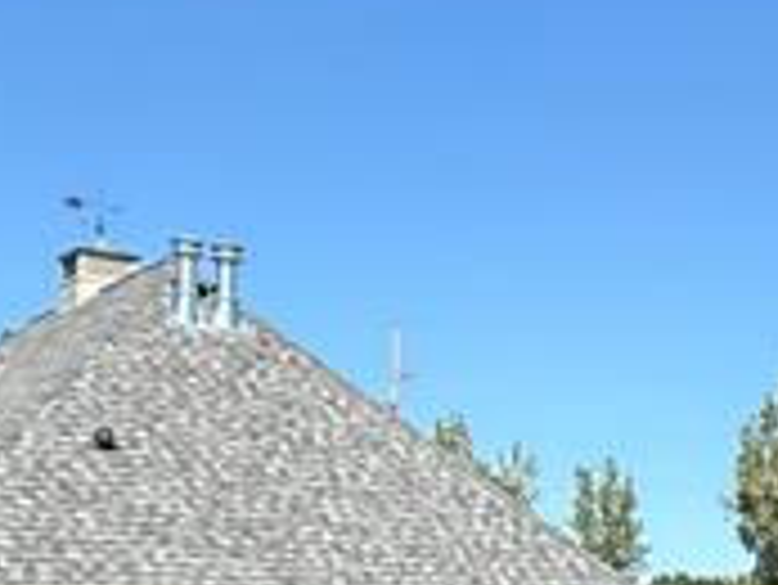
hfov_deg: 21.5
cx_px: 976
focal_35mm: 83
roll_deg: -0.2
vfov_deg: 17.4
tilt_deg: +2.1
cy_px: 585
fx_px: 1867
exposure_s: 1/1745
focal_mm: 2.22
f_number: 2.2
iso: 50
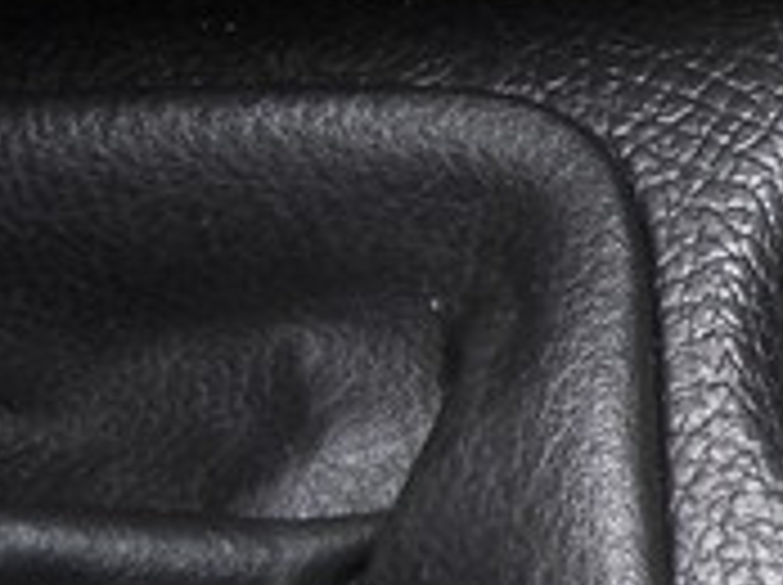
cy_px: 513
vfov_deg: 12.1
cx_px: 1120
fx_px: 2733
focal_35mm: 121
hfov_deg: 15.3
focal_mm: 5.7
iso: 200
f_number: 5.6
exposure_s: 1/60
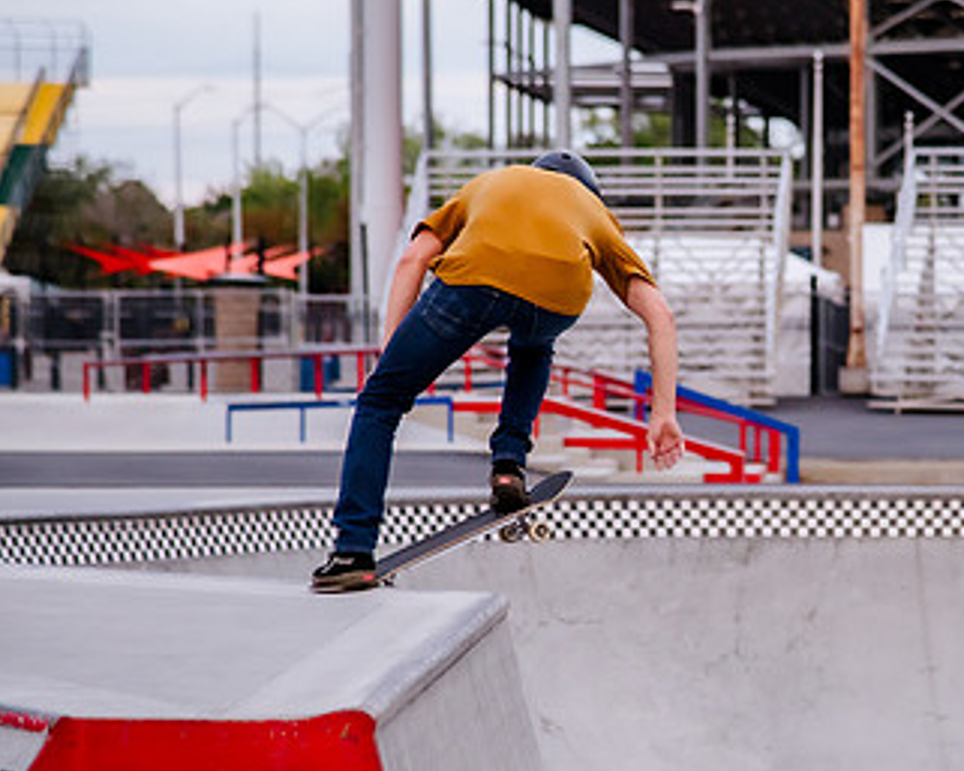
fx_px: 6050
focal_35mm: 212
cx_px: 766
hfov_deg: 9.1
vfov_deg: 7.3
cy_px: 387
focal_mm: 112
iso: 2500
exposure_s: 1/640
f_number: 4
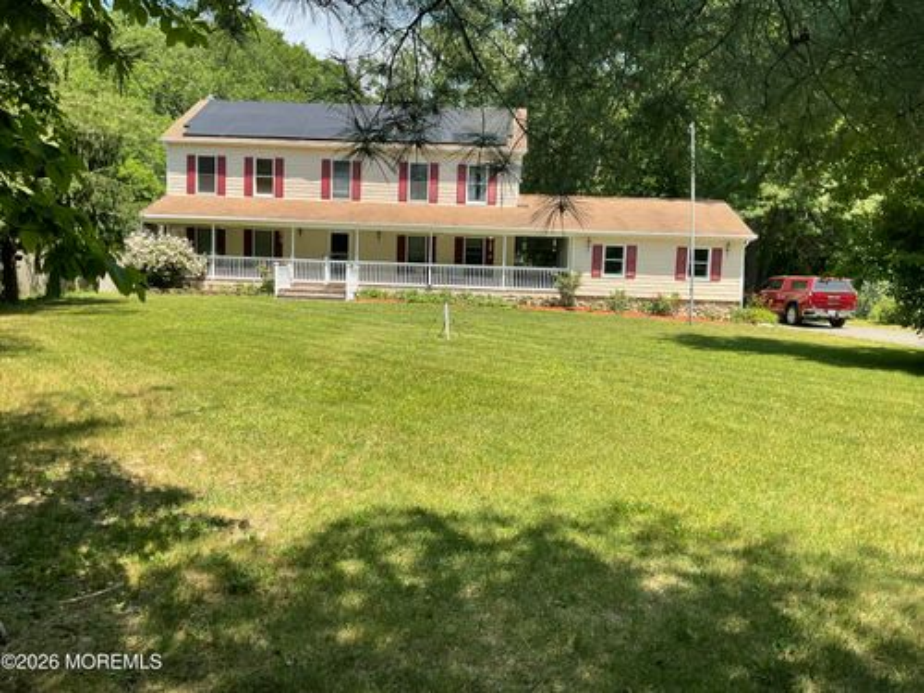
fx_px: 774
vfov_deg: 48.2
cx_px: 462
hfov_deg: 61.7
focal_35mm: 29
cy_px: 346
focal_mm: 3
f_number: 1.8
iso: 16
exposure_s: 1/855
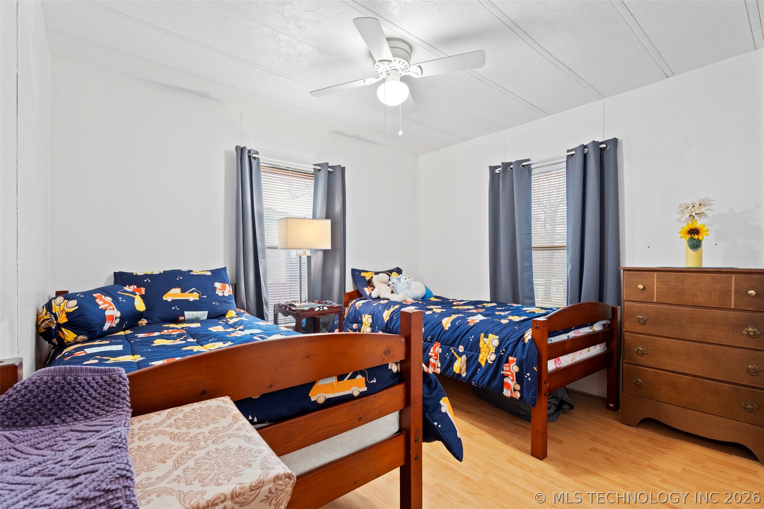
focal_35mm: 16
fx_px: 340
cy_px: 254
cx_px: 382
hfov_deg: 96.7
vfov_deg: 73.7
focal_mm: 16
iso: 160
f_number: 8
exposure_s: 2.5
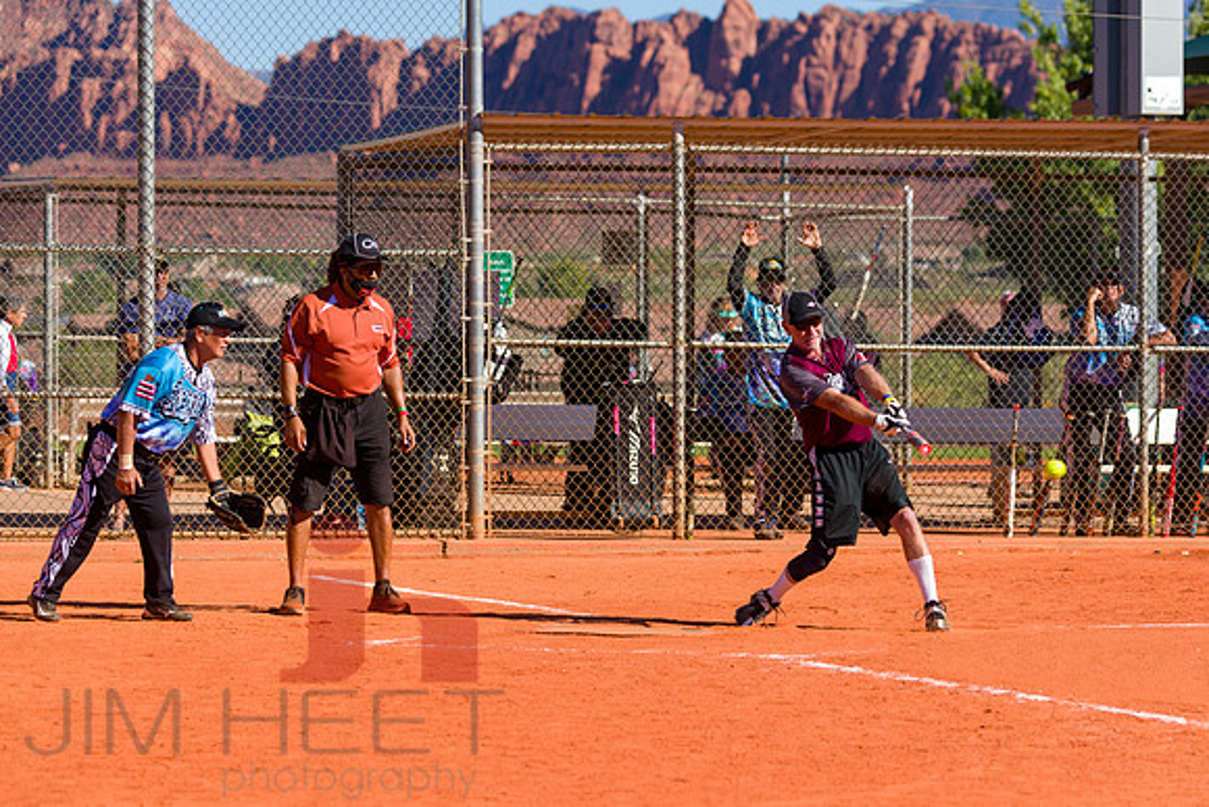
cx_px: 670
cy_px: 361
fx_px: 5804
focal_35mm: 173
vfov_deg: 8.0
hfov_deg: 11.9
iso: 400
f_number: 5
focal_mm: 155
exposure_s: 1/1600
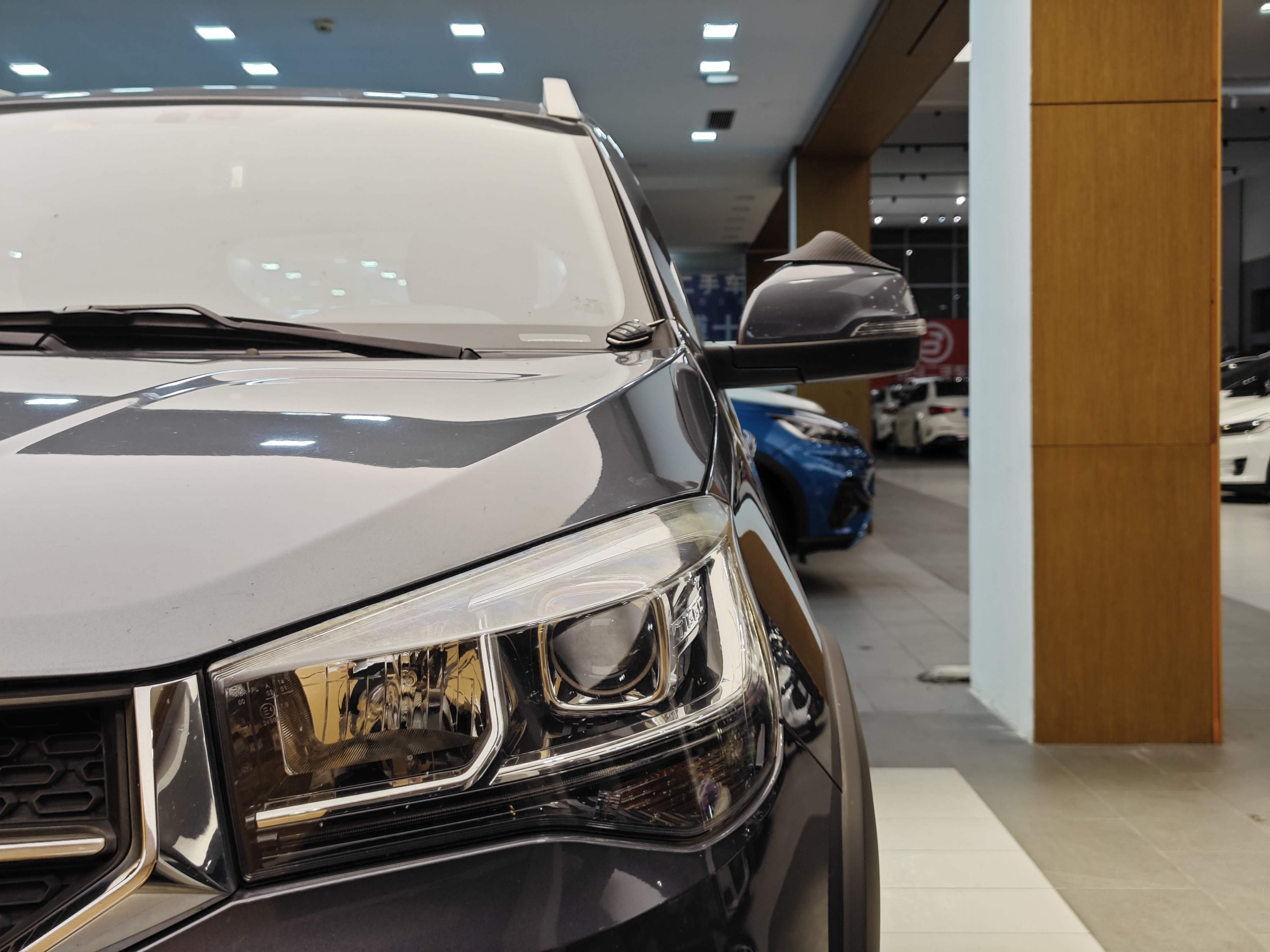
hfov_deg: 41.2
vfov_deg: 31.5
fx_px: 1688
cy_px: 476
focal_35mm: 46
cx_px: 635
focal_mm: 8.7
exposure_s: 1/100
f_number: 1.9
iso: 125
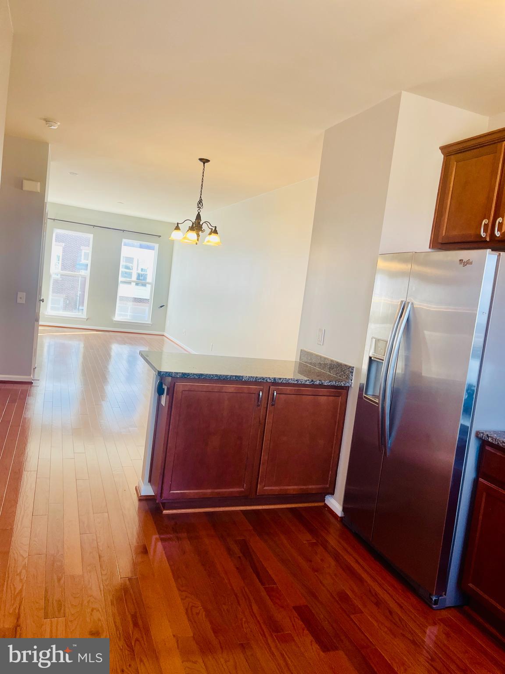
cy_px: 337
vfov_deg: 69.4
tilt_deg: -4.9
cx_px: 252
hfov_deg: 54.9
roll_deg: -7.1
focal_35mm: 25
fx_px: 486
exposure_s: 1/120
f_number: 1.6
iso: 80
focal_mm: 5.1
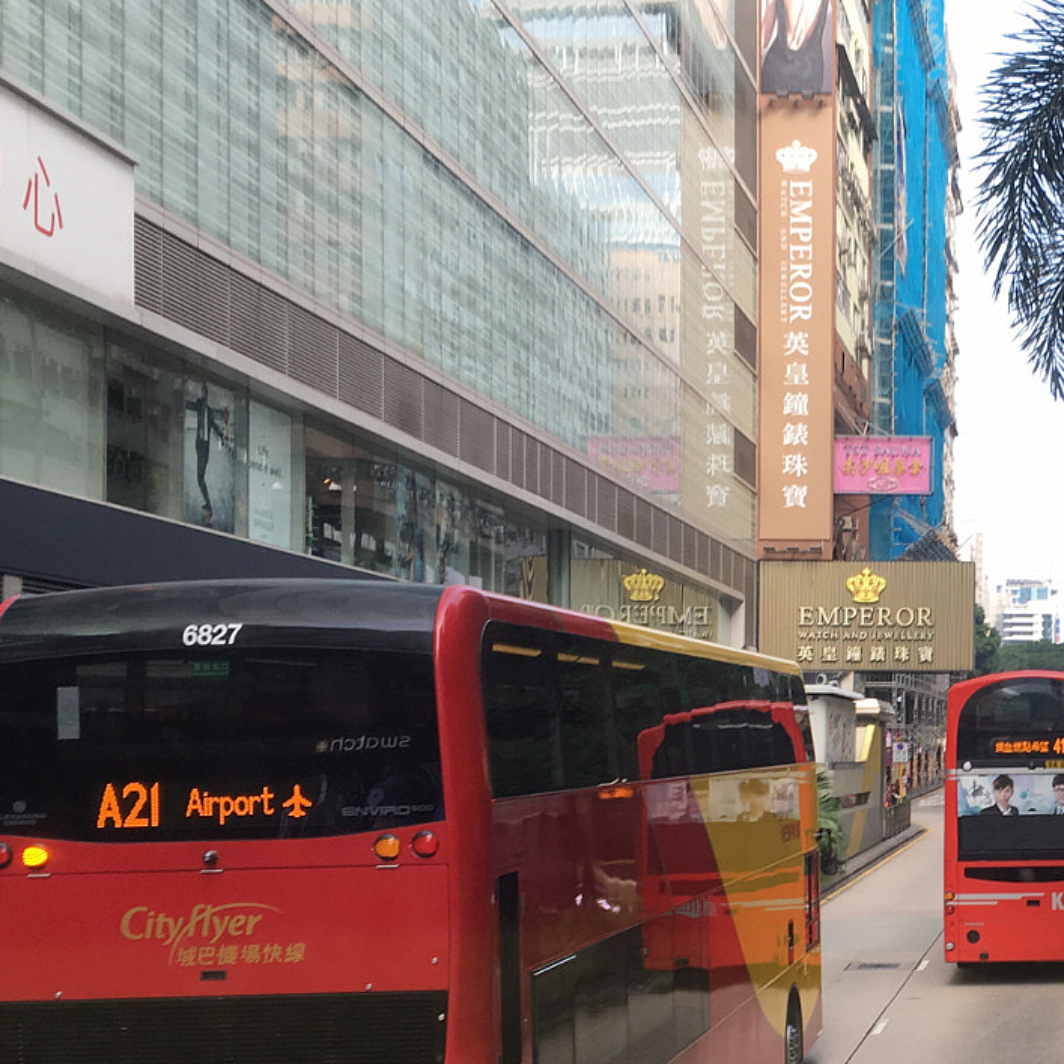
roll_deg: -0.5
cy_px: 762
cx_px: 1064
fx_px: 2017
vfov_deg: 29.2
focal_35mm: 58
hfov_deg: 27.8
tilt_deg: +0.4
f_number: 2.2
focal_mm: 4.15
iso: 25
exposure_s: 1/201
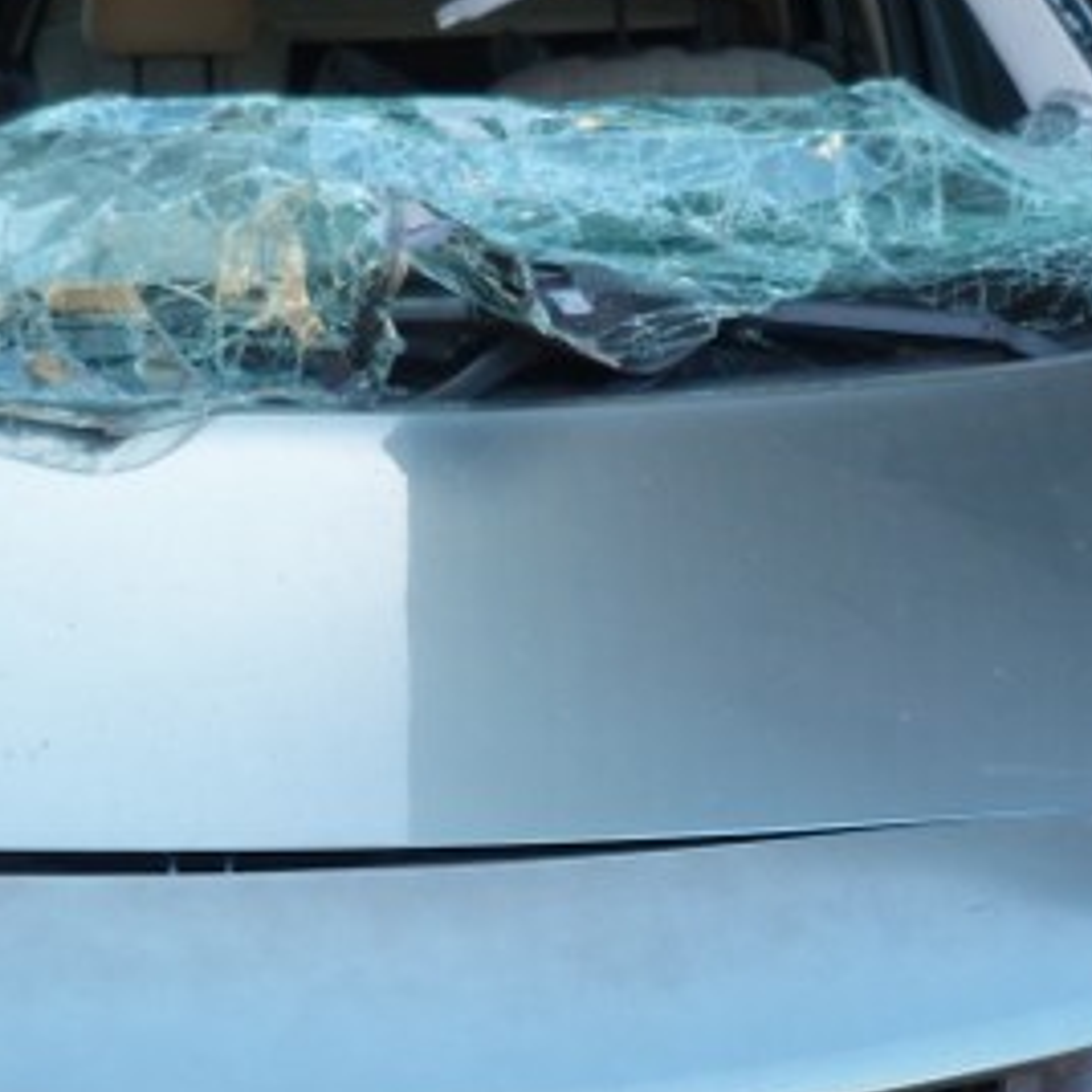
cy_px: 835
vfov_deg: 25.7
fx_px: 2356
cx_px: 505
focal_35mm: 66
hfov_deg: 26.1
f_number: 2.8
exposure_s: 1/60
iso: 80
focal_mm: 4.5
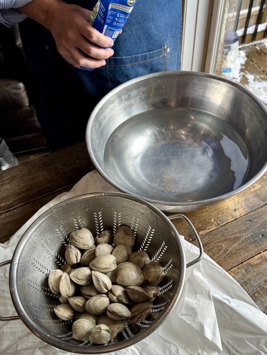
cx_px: 134
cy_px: 178
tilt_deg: -53.0
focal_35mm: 24
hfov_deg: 56.8
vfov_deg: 71.6
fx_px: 247
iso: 80
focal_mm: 6.76
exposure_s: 1/366
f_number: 1.78
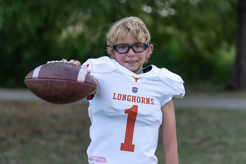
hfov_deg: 19.2
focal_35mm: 107
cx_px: 121
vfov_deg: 12.9
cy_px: 91
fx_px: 728
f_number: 2.8
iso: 100
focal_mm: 95
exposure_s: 1/400
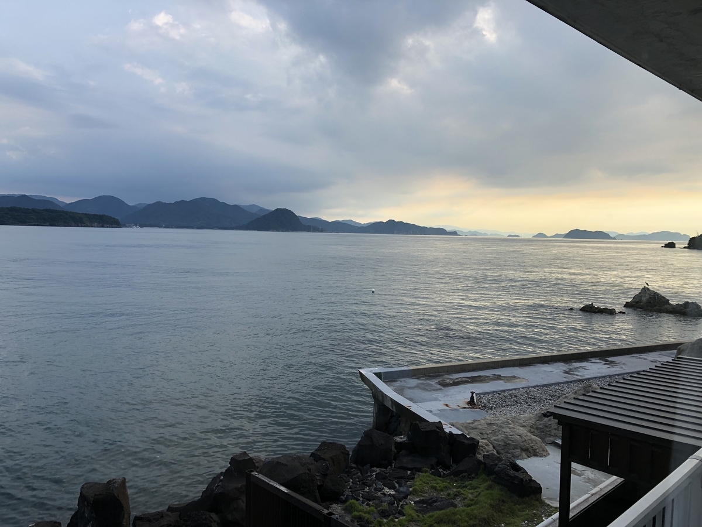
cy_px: 264
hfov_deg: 63.4
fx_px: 568
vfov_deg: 49.7
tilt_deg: -1.9
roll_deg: -1.8
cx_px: 351
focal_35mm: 28
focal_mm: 4
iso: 20
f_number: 1.8
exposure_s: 1/800
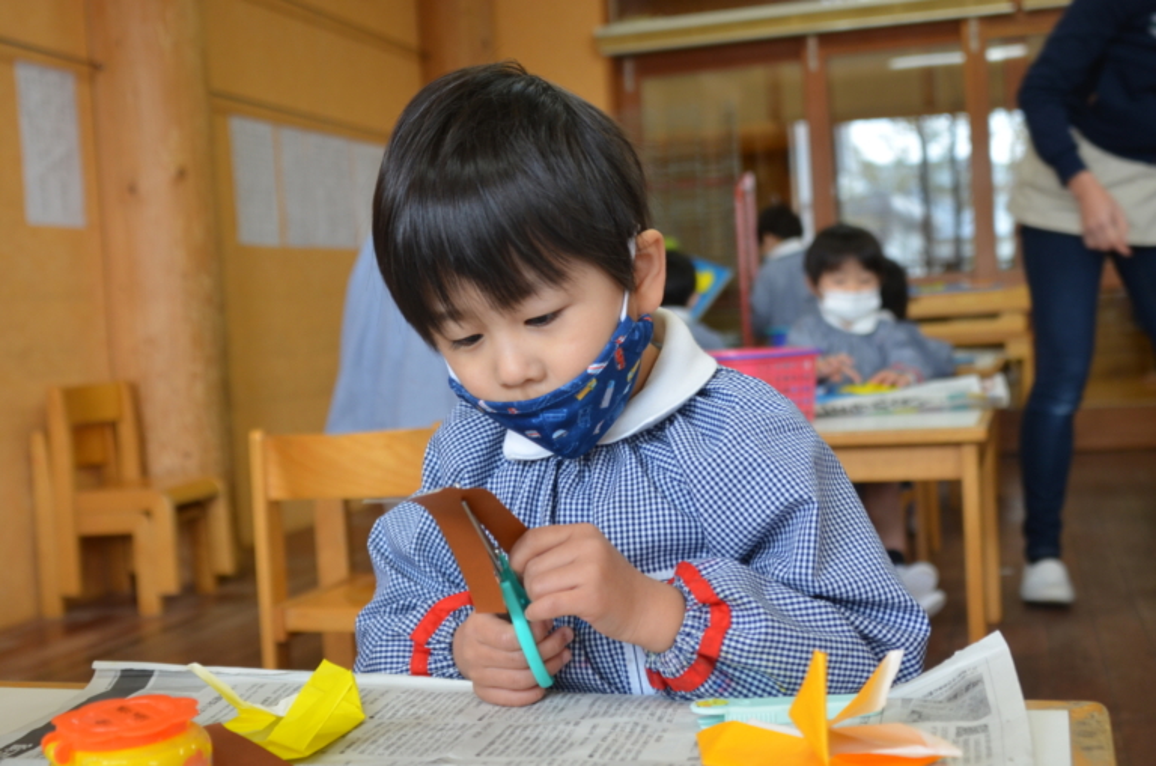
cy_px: 383
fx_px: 1538
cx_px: 578
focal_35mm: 48
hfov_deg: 41.2
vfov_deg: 28.0
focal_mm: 32
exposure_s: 1/60
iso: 400
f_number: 4
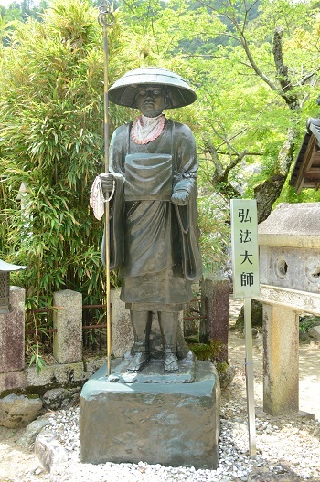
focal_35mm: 42
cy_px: 241
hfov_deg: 31.8
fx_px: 562
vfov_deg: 46.5
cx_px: 160
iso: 160
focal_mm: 28
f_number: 8
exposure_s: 1/125
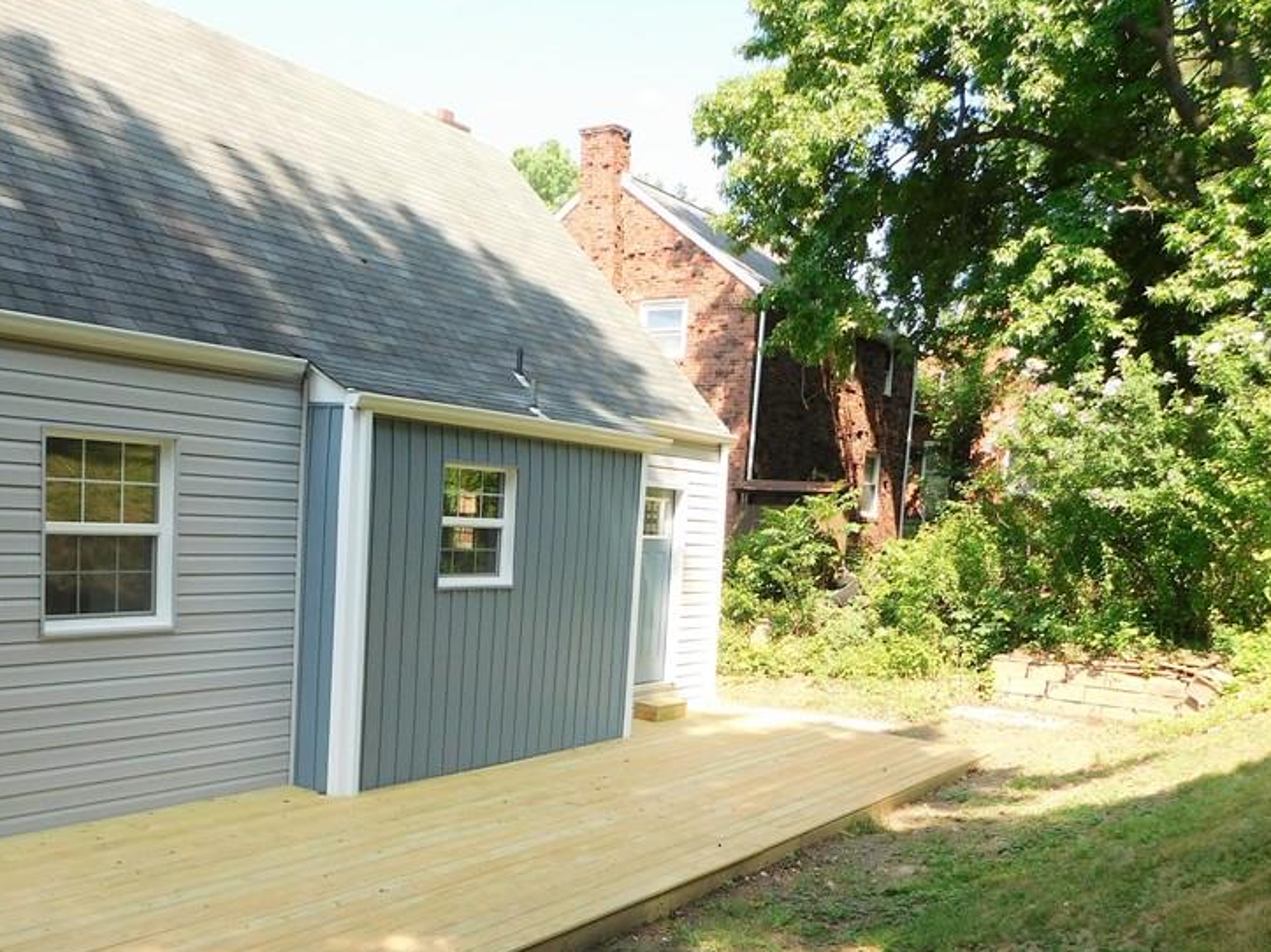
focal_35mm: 34
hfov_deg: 53.6
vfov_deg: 41.0
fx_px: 1248
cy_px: 664
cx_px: 519
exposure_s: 1/400
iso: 125
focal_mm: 4.1
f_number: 3
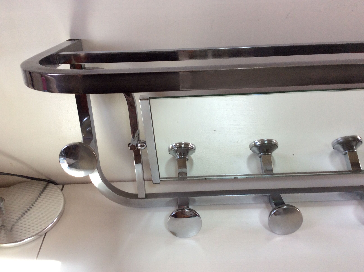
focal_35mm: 32
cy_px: 136
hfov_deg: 56.9
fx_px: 336
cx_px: 182
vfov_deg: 44.1
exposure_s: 1/50
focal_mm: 3.3
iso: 40
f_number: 2.4
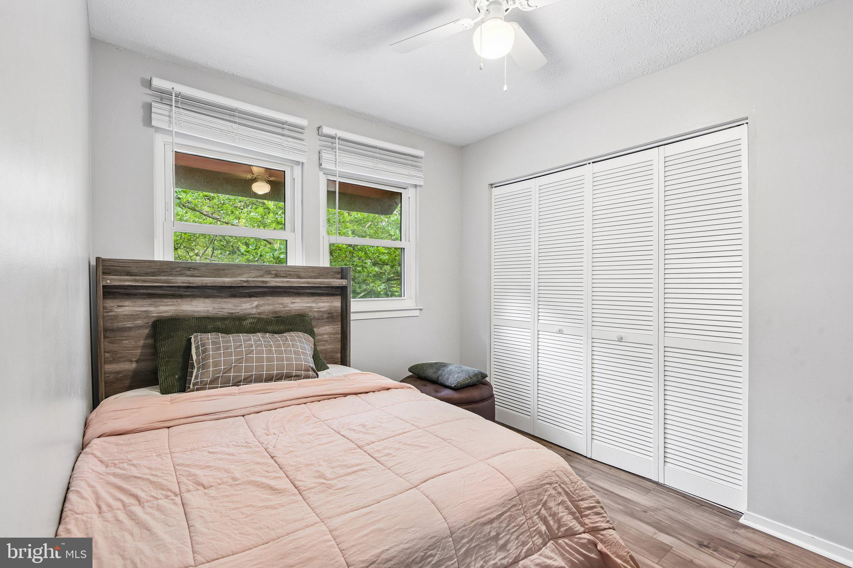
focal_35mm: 16
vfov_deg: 73.7
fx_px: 379
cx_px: 426
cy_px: 284
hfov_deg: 96.7
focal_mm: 16
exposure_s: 1/5
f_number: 8
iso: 400
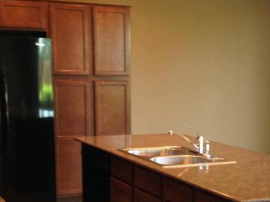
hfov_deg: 23.7
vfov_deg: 17.7
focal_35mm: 82
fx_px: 639
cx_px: 191
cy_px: 171
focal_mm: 4.28
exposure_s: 1/15
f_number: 2.4
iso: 100
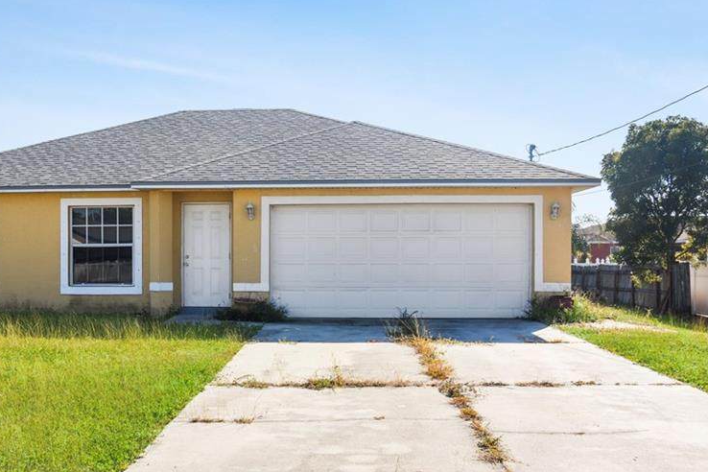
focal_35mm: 44
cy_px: 279
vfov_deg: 30.6
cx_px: 248
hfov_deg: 44.3
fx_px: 859
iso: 100
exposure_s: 1/250
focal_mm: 21
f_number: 8
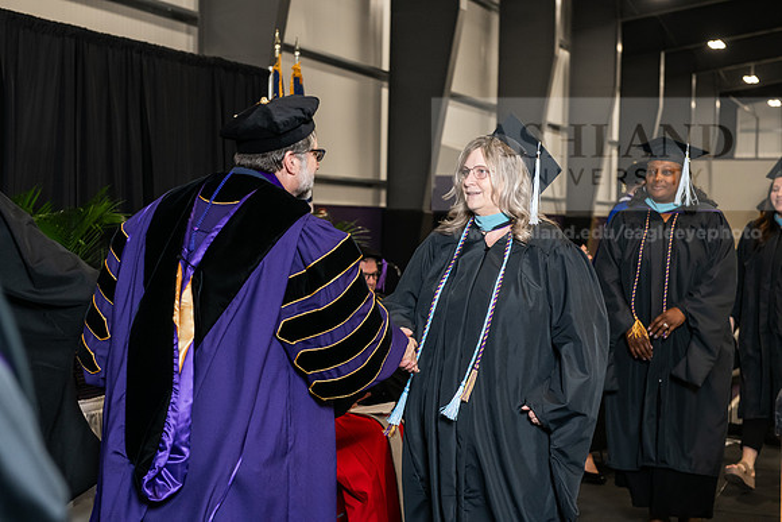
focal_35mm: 62
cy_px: 261
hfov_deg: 32.4
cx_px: 391
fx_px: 1347
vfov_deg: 21.9
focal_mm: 62
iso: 2000
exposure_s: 1/200
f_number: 5
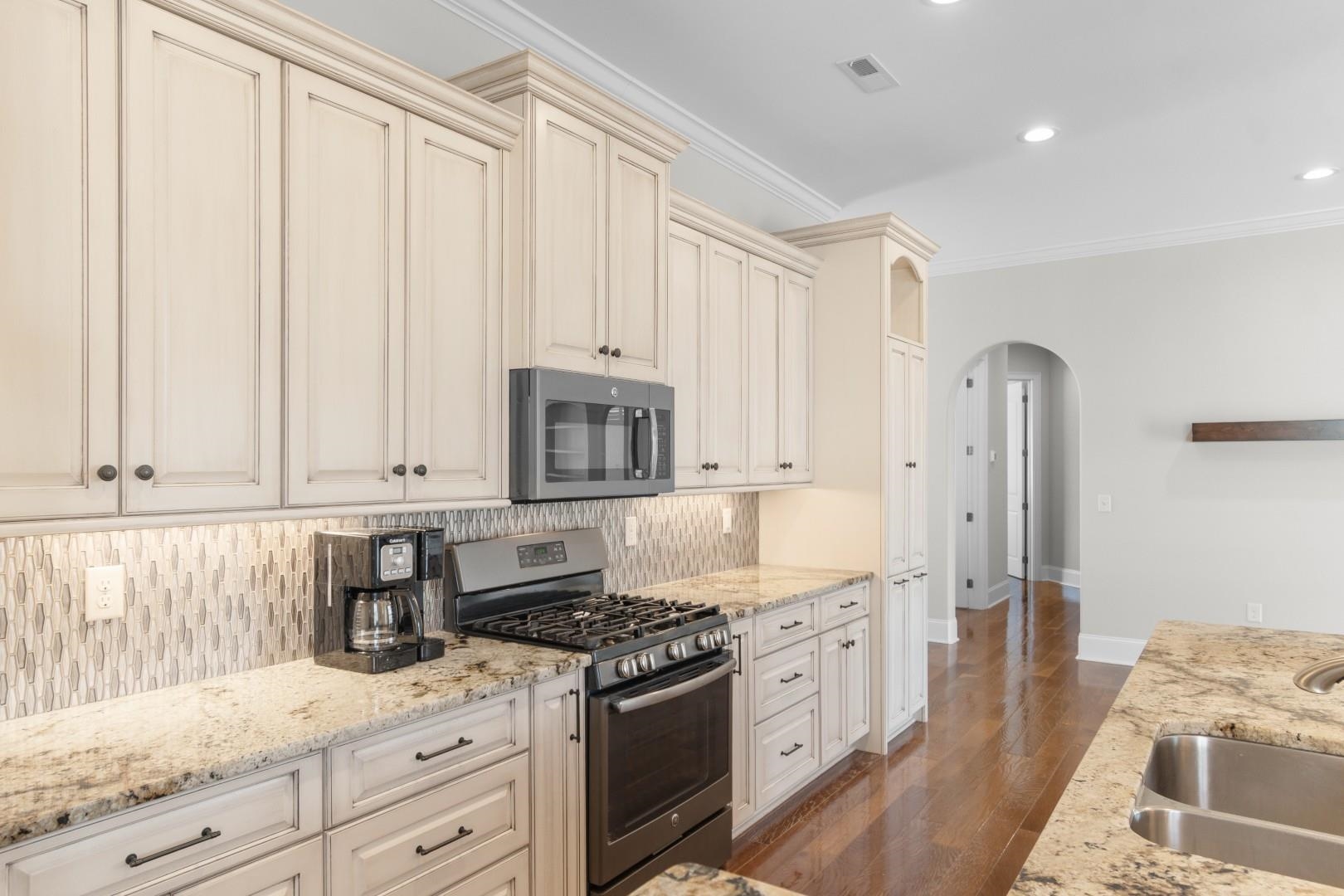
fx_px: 784
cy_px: 448
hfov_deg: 81.2
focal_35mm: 21
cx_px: 672
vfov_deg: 59.5
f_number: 5
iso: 100
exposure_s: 1.6
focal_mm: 14
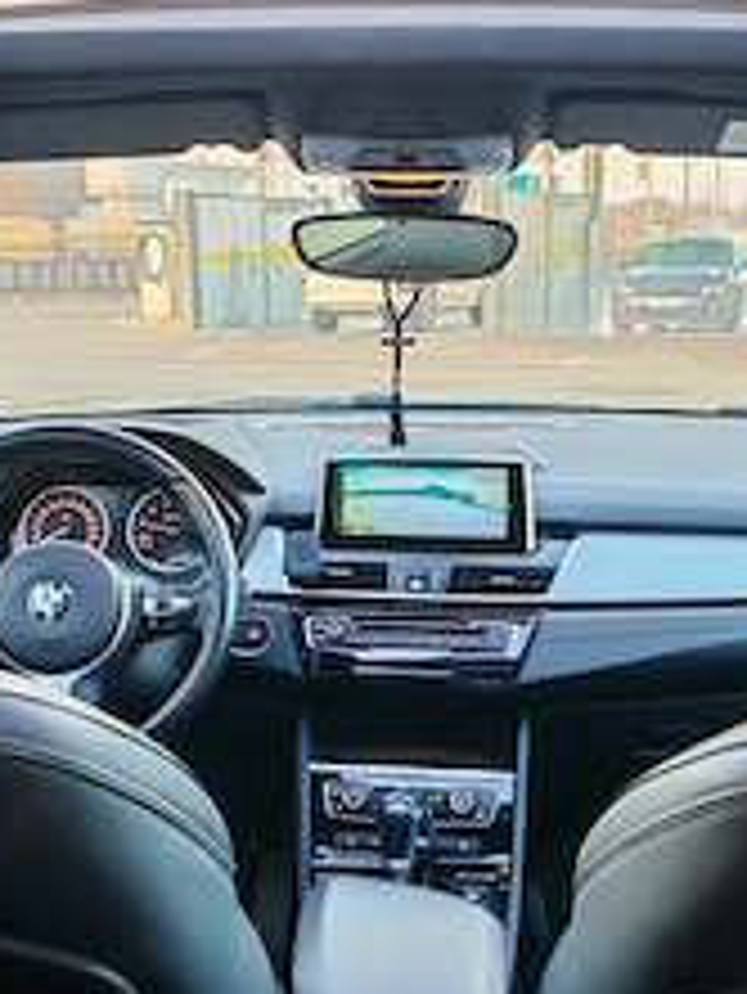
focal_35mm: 58
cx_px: 400
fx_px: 1667
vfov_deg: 33.1
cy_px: 612
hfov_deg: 25.2
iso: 100
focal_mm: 6.83
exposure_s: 1/51
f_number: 2
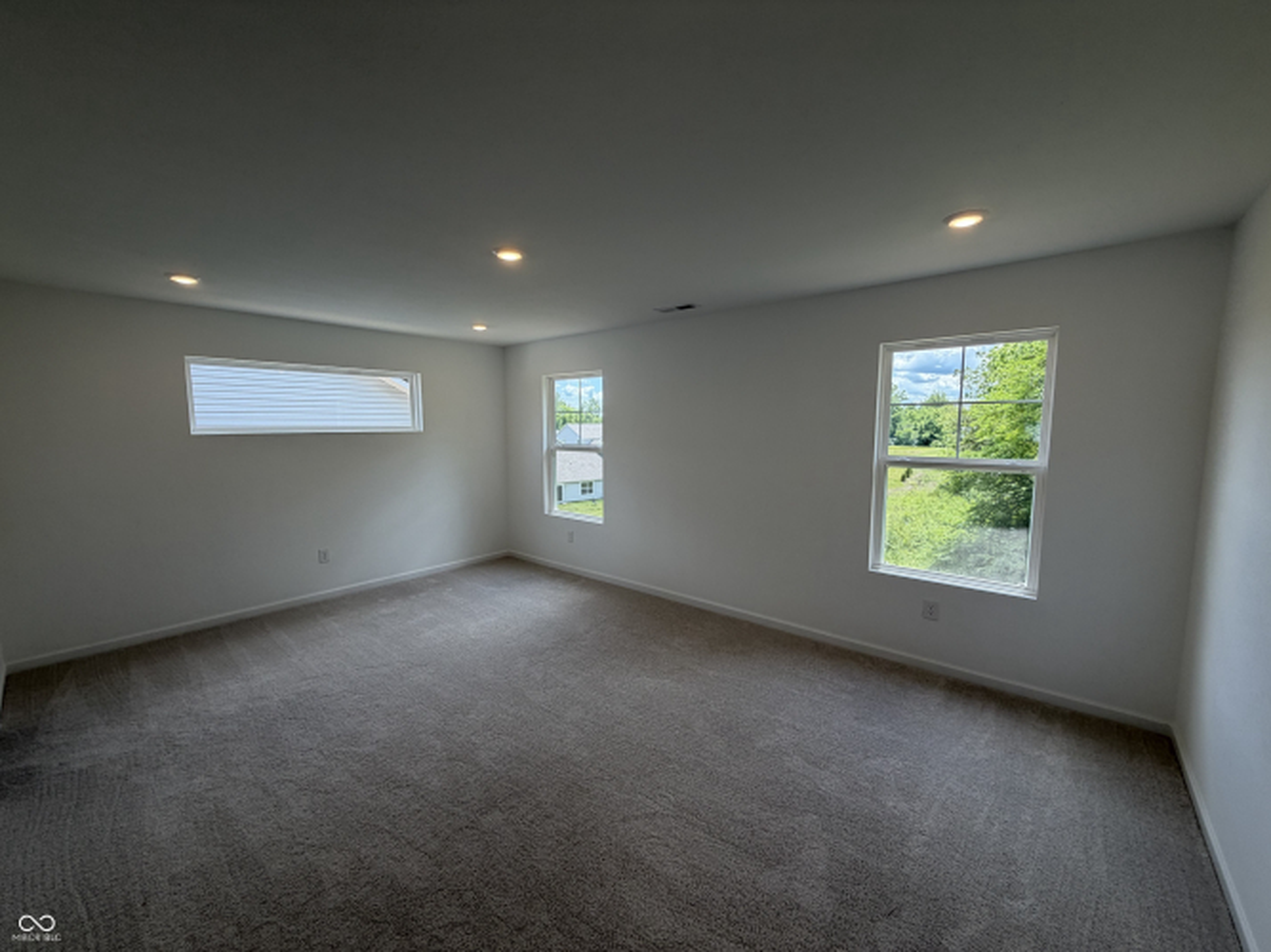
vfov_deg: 85.7
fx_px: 514
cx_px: 636
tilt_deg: -6.3
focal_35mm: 14
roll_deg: +0.7
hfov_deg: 102.1
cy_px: 476
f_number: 2.2
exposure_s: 1/167
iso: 50
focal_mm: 2.22
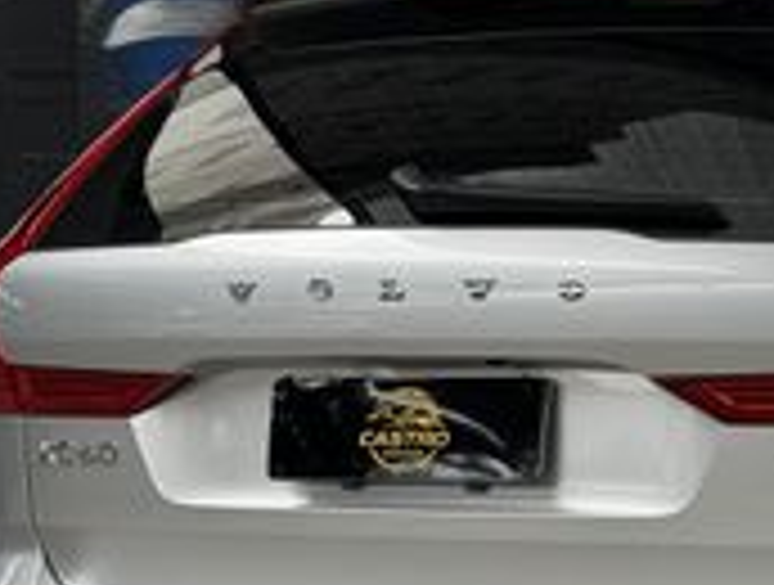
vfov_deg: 11.3
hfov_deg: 14.5
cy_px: 518
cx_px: 968
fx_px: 2937
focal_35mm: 131
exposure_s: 1/272
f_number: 1.78
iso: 80
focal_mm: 6.76
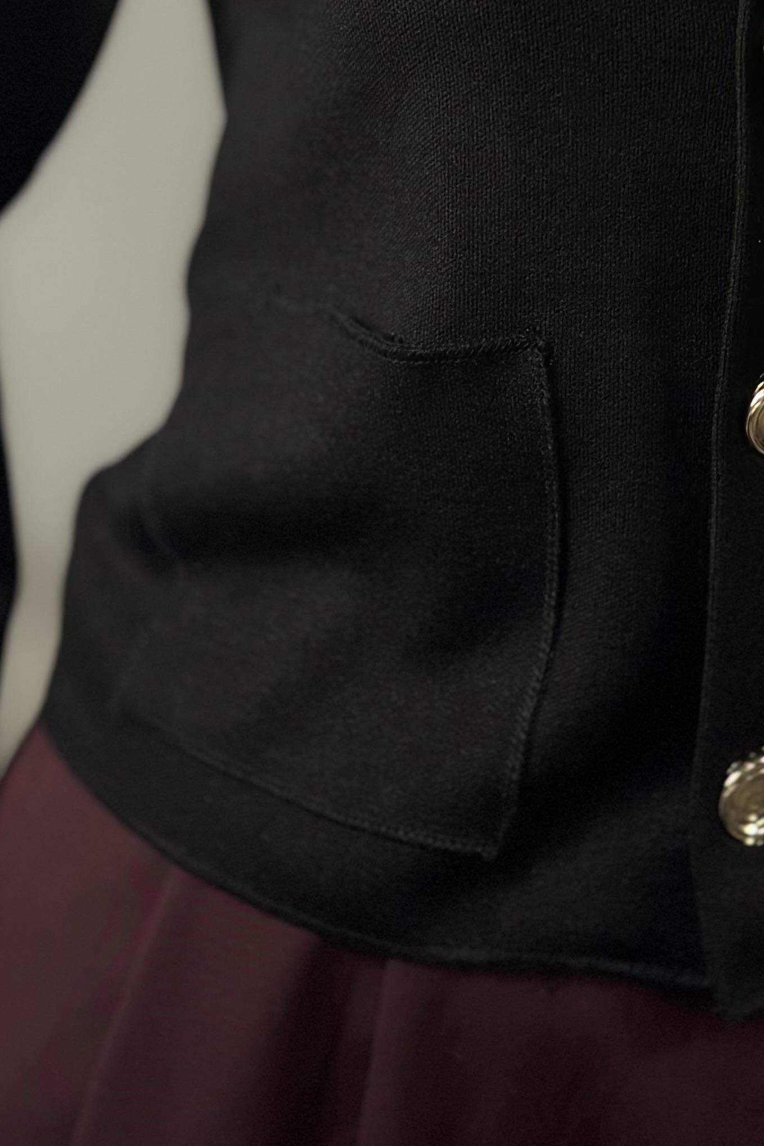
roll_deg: +0.0
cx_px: 572
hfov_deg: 13.8
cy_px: 43
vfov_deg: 20.1
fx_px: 3152
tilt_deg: -36.9
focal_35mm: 99
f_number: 1.78
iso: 160
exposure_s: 1/100
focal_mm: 6.86
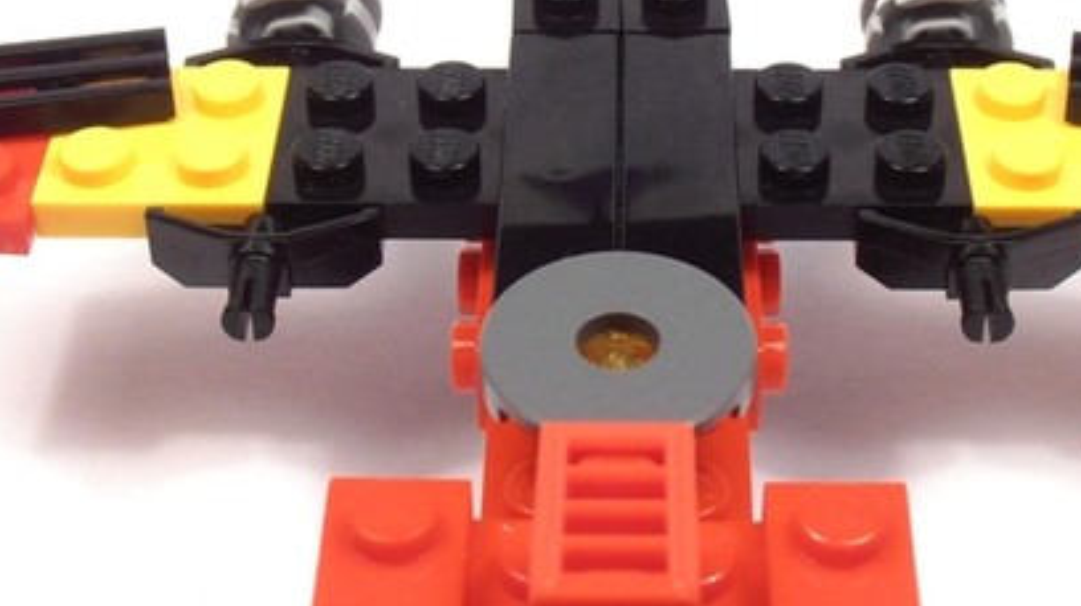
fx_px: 2550
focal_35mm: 89
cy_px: 210
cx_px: 636
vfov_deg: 13.6
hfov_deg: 23.9
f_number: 3.9
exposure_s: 1/60
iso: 80
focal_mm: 6.61
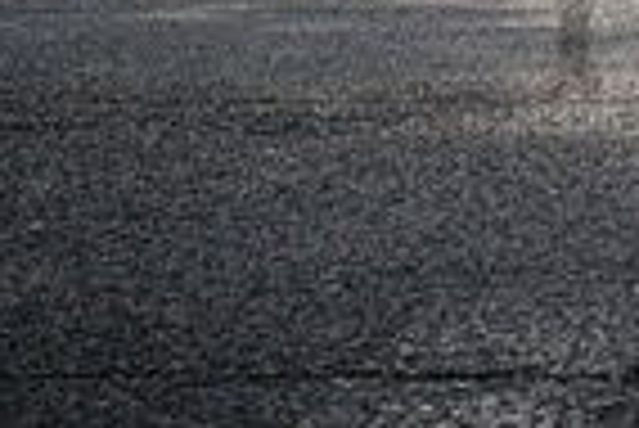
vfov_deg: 9.4
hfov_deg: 13.0
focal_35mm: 143
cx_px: 1152
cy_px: -200
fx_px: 2541
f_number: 4.5
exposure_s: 1/2000
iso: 200
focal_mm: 35
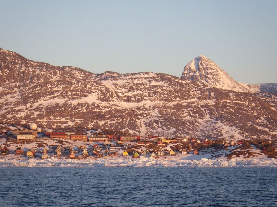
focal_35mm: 140
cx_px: 138
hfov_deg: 14.1
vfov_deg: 10.6
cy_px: 104
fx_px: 1120
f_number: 5.5
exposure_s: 1/125
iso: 125
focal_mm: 25
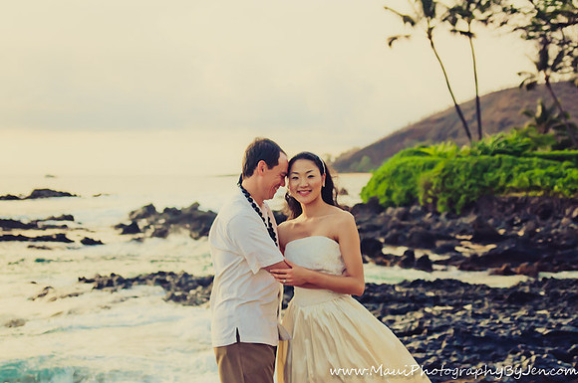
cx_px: 289
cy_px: 192
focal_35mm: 69
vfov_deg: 19.7
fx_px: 1106
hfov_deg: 29.3
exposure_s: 1/4000
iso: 800
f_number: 3.2
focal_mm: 46
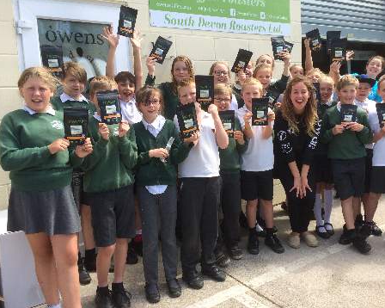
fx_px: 410
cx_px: 215
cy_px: 148
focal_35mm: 36
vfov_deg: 41.1
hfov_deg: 50.2
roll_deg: +2.5
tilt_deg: -6.8
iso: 32
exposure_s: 1/912
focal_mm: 4.15
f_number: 2.2
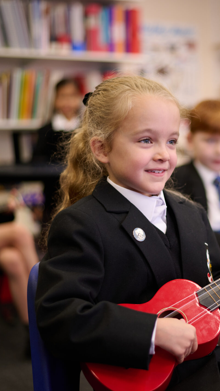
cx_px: 195
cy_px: 195
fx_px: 819
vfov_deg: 26.8
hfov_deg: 15.1
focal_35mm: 79
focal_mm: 50
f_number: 1.8
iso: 400
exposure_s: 1/160
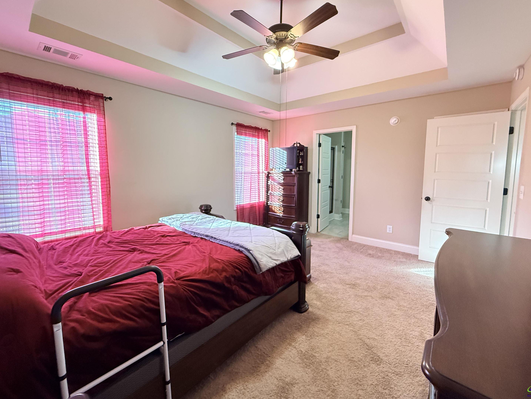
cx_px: 261
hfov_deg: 98.2
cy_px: 188
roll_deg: -0.1
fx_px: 230
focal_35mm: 15
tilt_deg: -4.4
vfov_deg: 81.7
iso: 640
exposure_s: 1/120
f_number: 2.2
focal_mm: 2.22
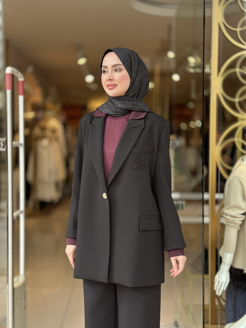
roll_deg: -1.1
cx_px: 123
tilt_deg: -2.5
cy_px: 164
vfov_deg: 39.7
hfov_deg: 30.3
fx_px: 455
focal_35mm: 48
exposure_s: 1/484
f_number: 1.78
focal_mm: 6.86
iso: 80
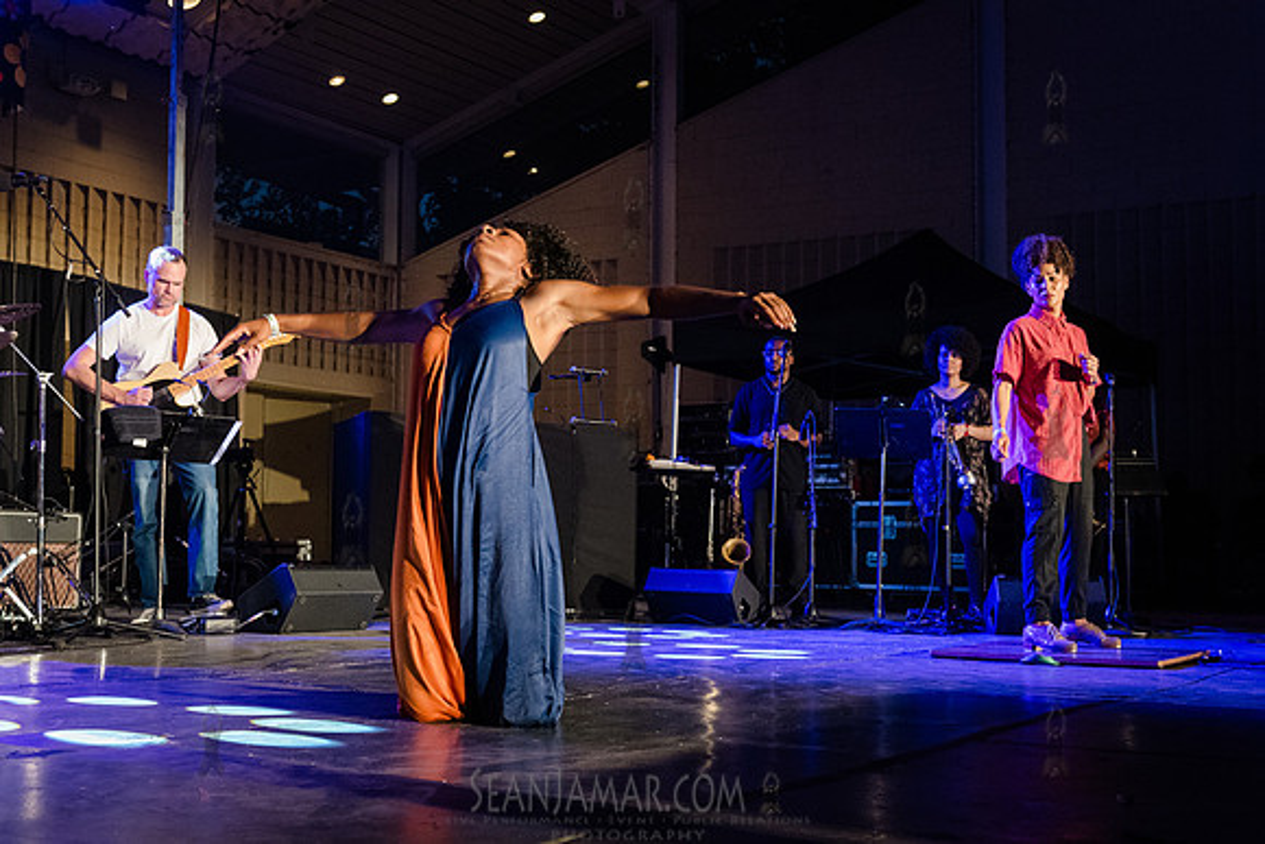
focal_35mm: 42
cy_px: 463
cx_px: 634
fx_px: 1471
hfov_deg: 46.5
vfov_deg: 32.0
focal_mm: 38
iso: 6400
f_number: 4
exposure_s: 1/400
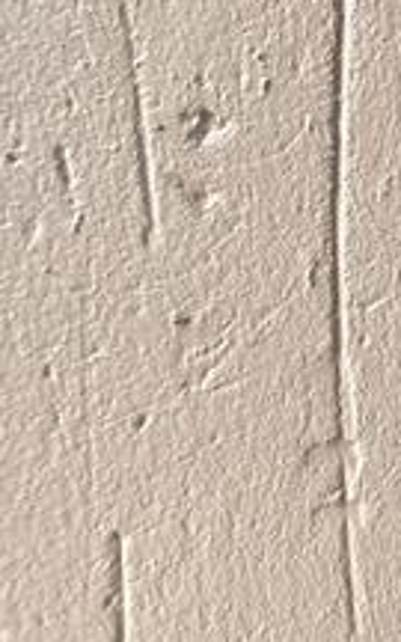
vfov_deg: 38.0
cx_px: 1135
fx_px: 892
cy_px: 119
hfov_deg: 12.4
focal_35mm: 51
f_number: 1.9
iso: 32
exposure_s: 1/101
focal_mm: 2.2
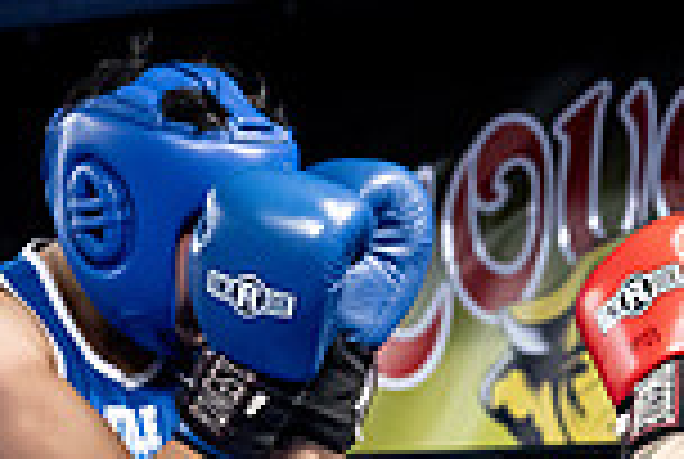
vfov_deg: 6.7
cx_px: 495
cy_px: 727
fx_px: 3845
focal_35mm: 202
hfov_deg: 10.1
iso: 8000
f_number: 2.8
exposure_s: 1/1000
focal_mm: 53
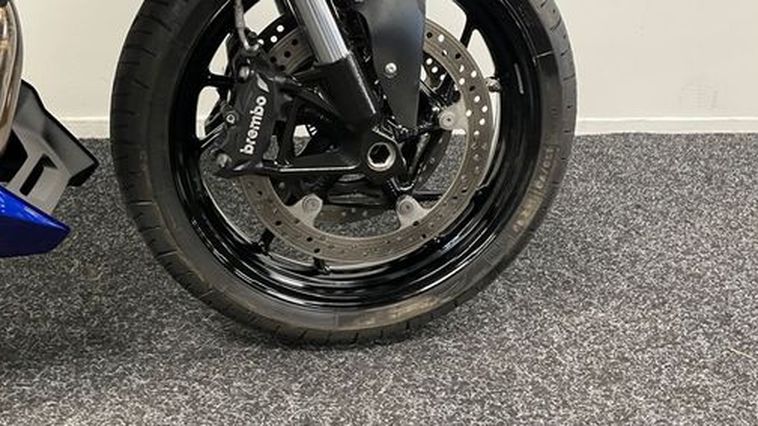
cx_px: 344
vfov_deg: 32.4
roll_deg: -3.1
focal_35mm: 36
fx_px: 723
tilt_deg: -22.0
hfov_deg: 55.2
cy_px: 132
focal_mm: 5.1
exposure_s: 1/50
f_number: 1.6
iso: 320
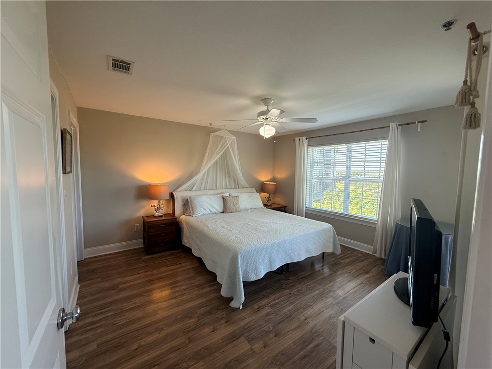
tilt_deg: -4.4
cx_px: 246
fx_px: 199
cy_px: 184
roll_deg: -1.4
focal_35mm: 14
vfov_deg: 85.7
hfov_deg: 102.1
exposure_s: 1/120
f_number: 2.2
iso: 80
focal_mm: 2.22
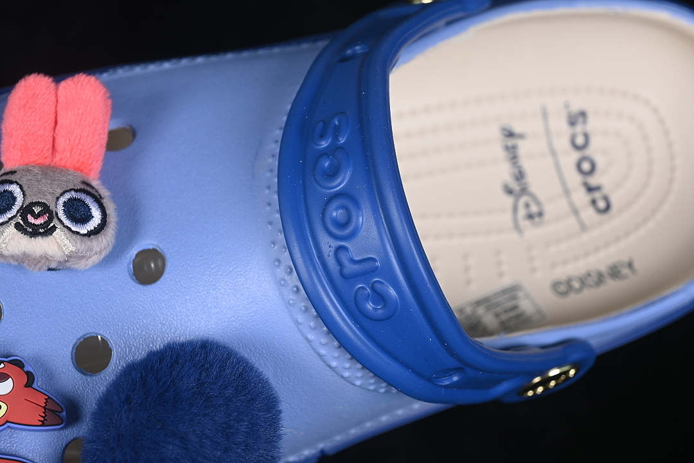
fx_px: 1446
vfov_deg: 18.2
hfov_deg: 27.0
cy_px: 232
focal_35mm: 75
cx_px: 347
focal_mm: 50
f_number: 7.1
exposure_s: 1/80
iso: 160
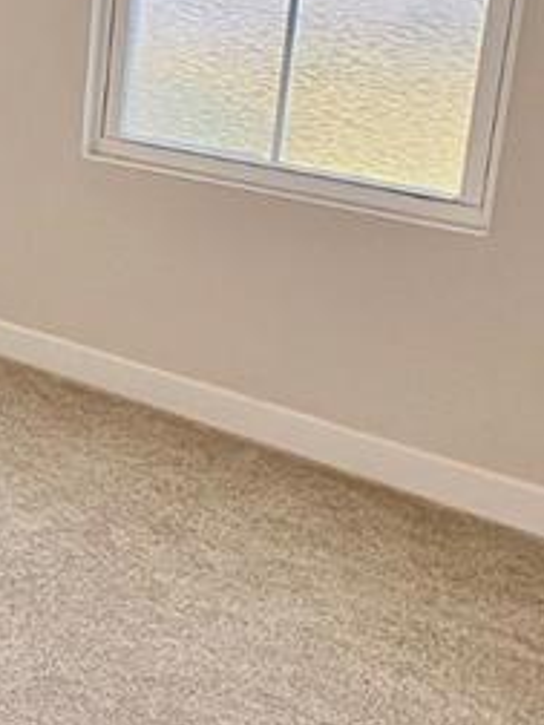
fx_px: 1257
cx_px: -432
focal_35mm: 60
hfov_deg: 18.9
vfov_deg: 30.8
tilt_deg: -11.6
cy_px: 81
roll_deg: +0.0
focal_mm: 2.22
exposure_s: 1/120
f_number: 2.2
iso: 64
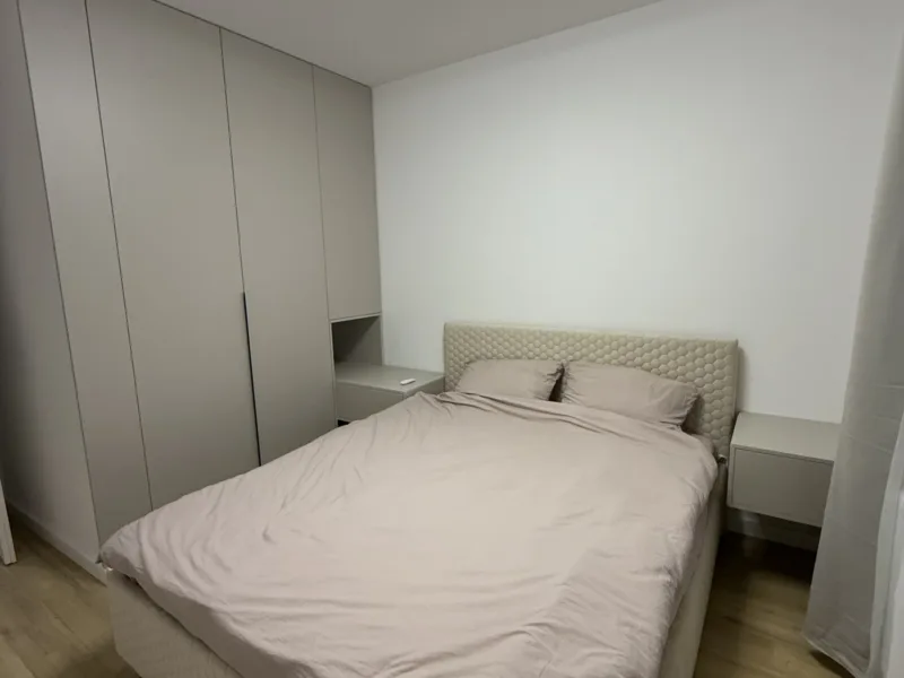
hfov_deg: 102.1
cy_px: 339
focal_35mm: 14
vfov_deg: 85.7
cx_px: 452
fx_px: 366
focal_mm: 2.22
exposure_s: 1/100
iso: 320
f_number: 2.2
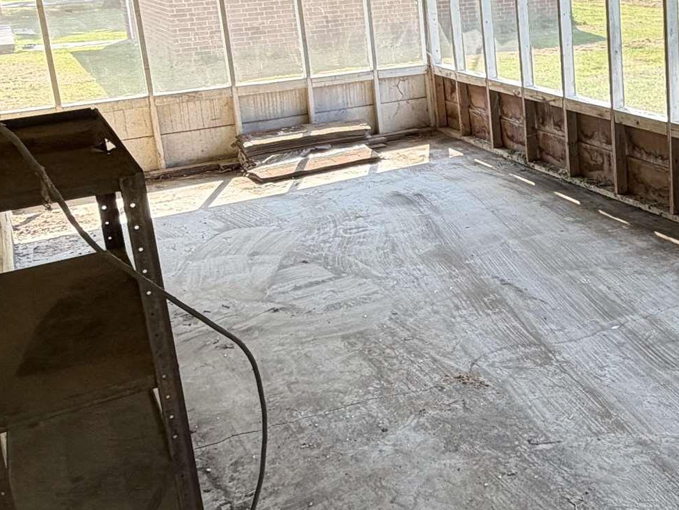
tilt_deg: -13.1
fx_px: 863
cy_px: 111
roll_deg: +2.0
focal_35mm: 44
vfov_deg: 32.1
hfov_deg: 39.1
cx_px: 641
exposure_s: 1/125
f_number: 2.2
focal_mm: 2.22
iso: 40
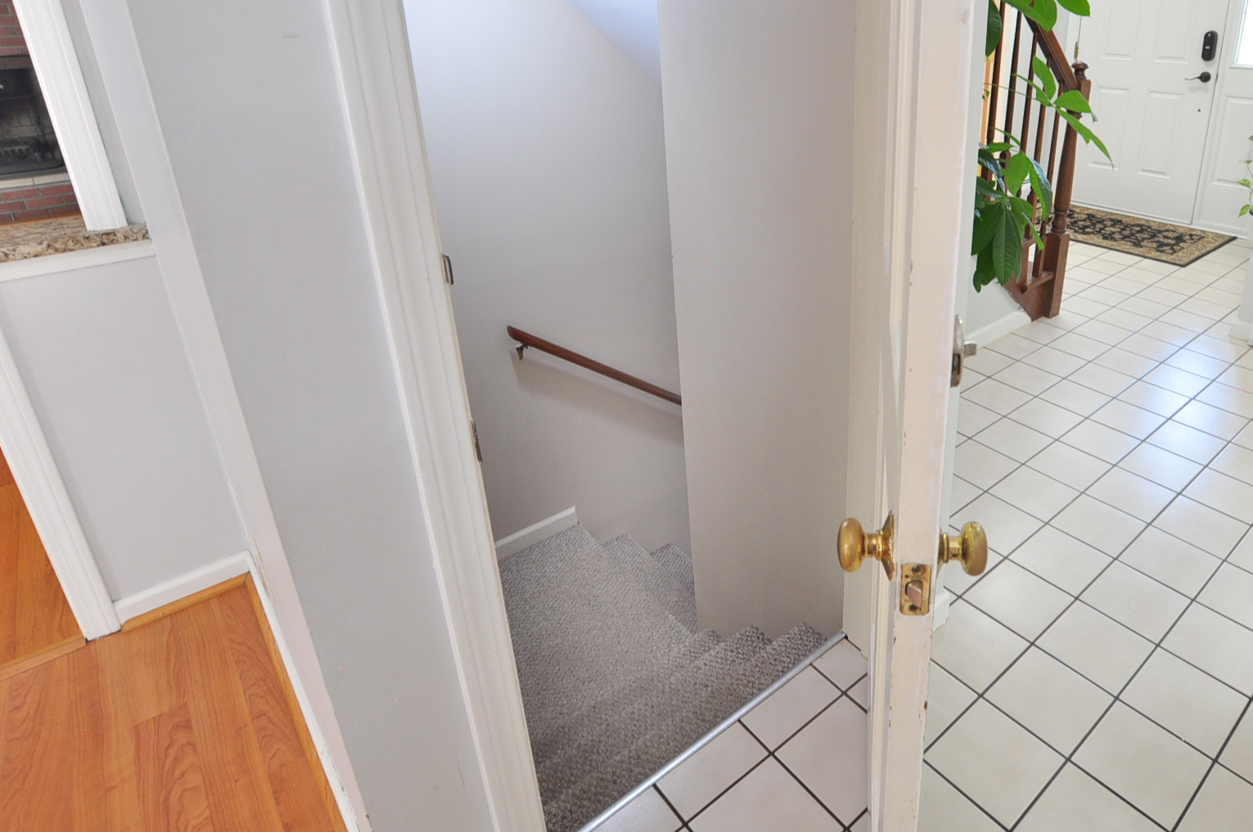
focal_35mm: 21
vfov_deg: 57.9
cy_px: 272
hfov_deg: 79.4
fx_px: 730
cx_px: 801
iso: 320
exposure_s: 1/13
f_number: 5
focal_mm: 10
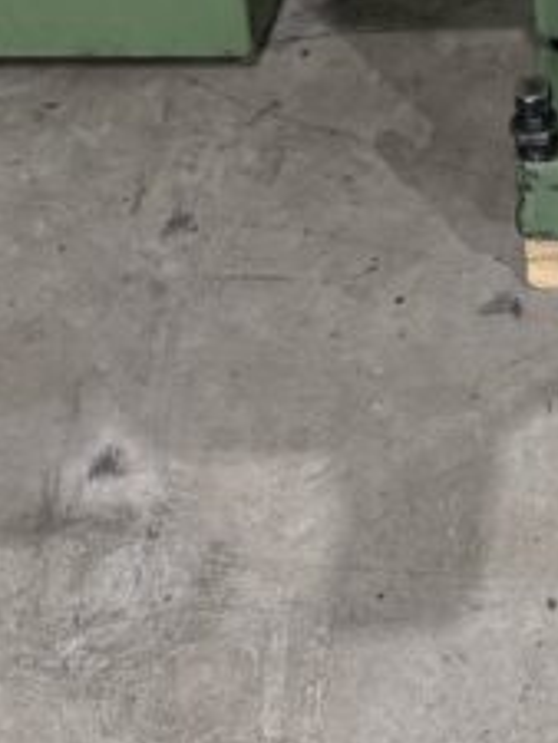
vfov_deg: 14.9
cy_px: -723
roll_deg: -0.8
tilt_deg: -21.0
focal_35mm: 109
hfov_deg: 12.6
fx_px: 2341
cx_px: 938
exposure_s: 1/84
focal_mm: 6.76
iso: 200
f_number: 1.78
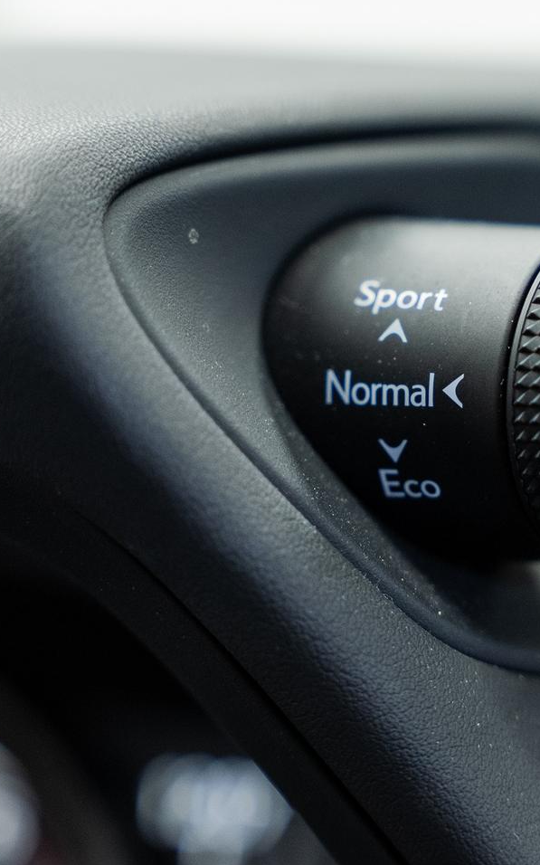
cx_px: 379
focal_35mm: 116
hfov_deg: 11.3
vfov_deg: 18.0
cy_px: 391
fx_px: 2733
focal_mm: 61.1
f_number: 3.5
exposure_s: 1/40
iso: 1000
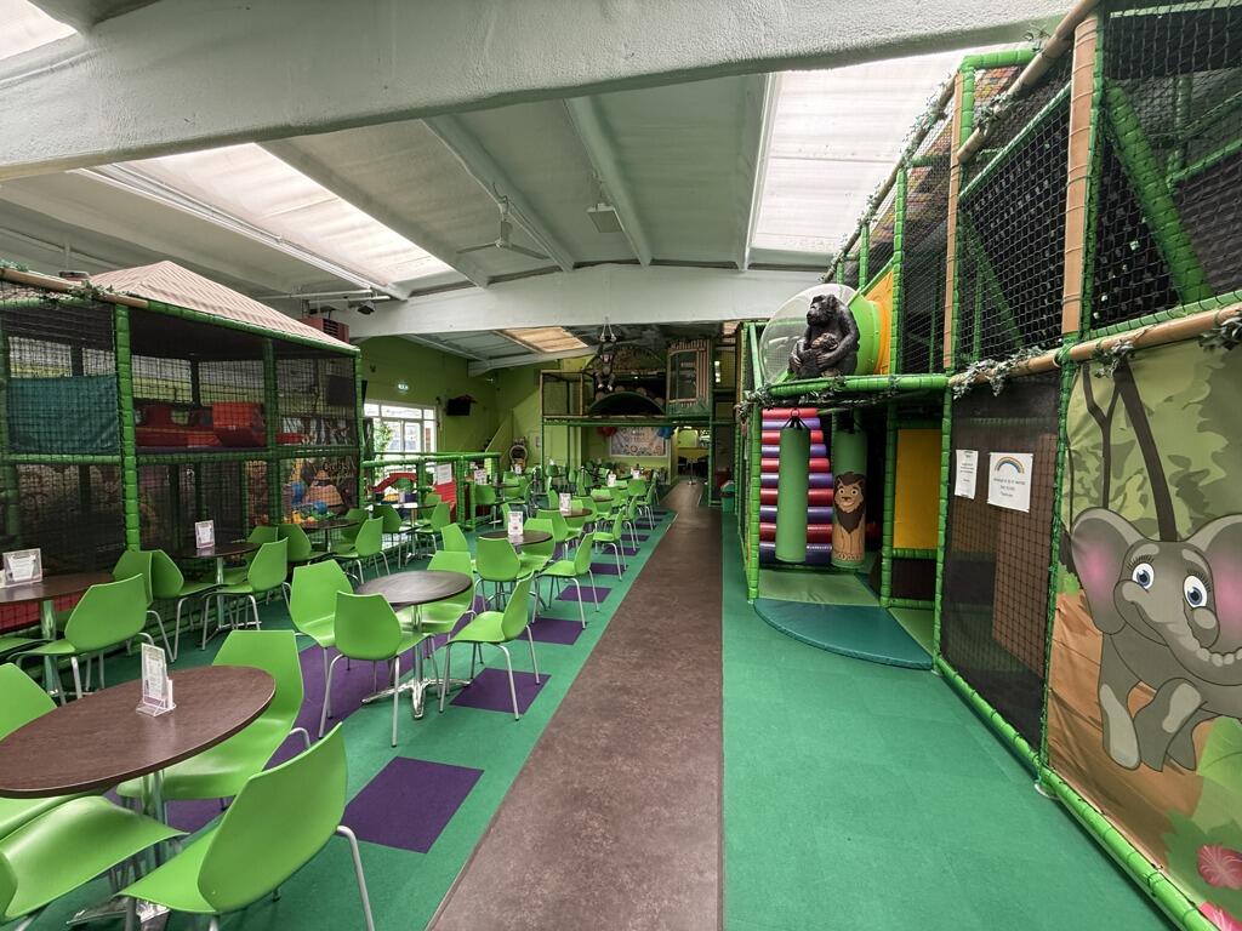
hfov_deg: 102.1
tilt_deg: -3.4
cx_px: 621
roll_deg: -0.8
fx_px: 502
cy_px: 466
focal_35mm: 14
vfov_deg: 85.7
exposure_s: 1/99
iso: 250
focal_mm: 2.22
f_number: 2.2
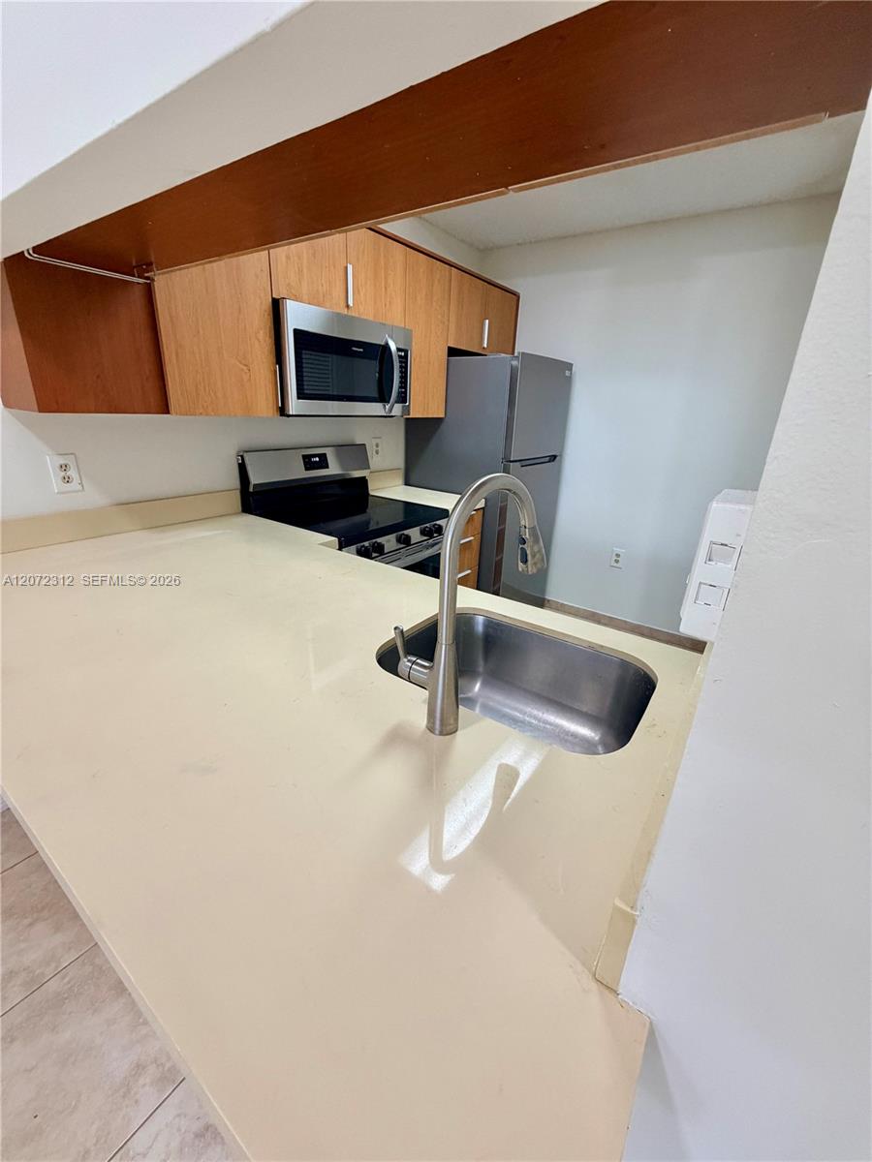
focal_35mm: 14
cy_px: 581
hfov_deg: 85.7
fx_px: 470
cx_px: 436
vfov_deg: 102.1
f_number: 2.2
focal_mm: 2.22
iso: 250
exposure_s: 1/120
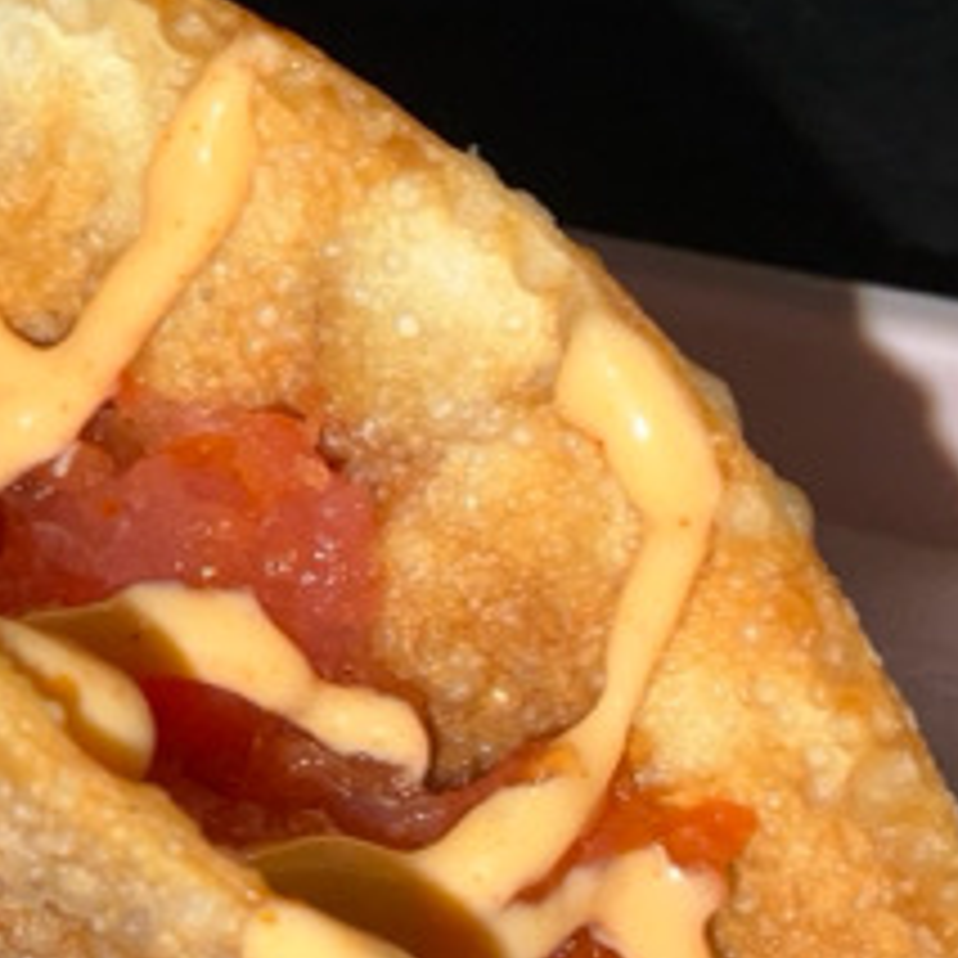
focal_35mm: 96
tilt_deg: -46.2
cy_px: 830
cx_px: 211
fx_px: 3006
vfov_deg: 17.9
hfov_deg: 18.0
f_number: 1.8
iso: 16
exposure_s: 1/309
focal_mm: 3
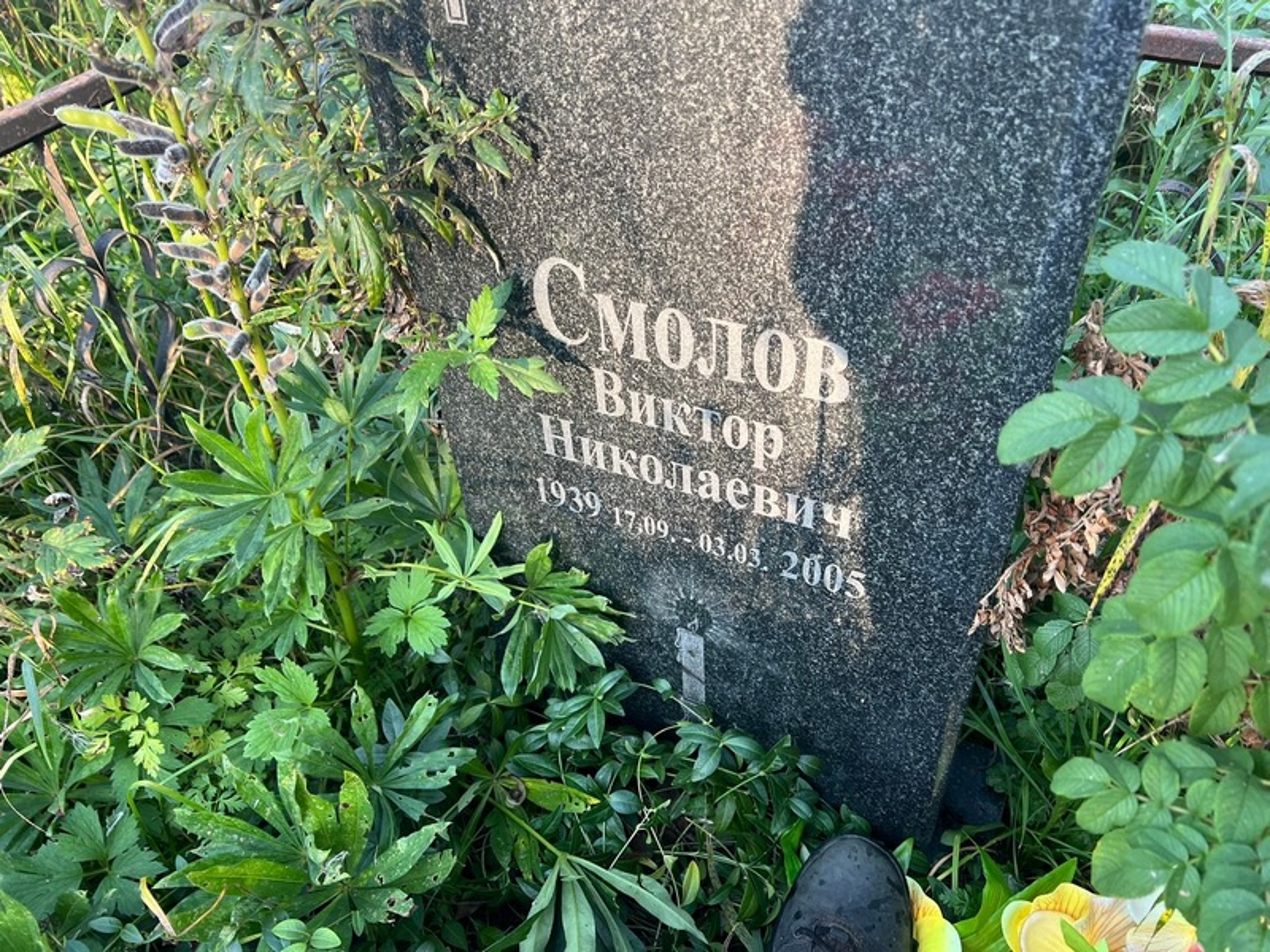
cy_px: 476
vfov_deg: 53.1
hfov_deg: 67.3
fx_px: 954
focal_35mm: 26
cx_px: 635
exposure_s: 1/121
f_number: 1.5
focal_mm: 5.7
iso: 40
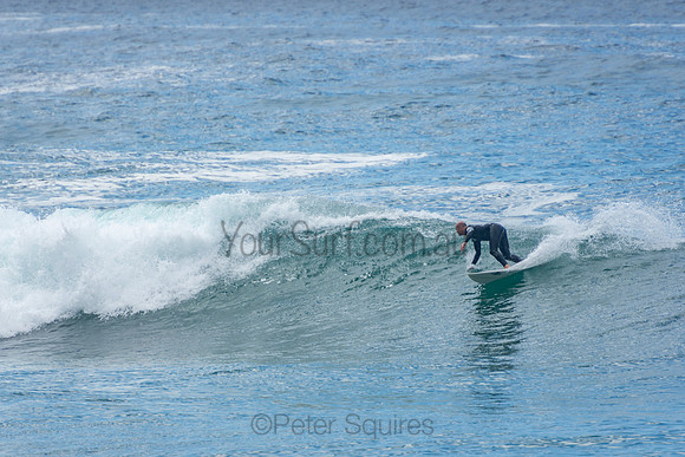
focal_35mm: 600
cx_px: 342
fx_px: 11419
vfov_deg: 2.3
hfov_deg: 3.4
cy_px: 228
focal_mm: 400
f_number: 5.6
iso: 200
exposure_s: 1/1250
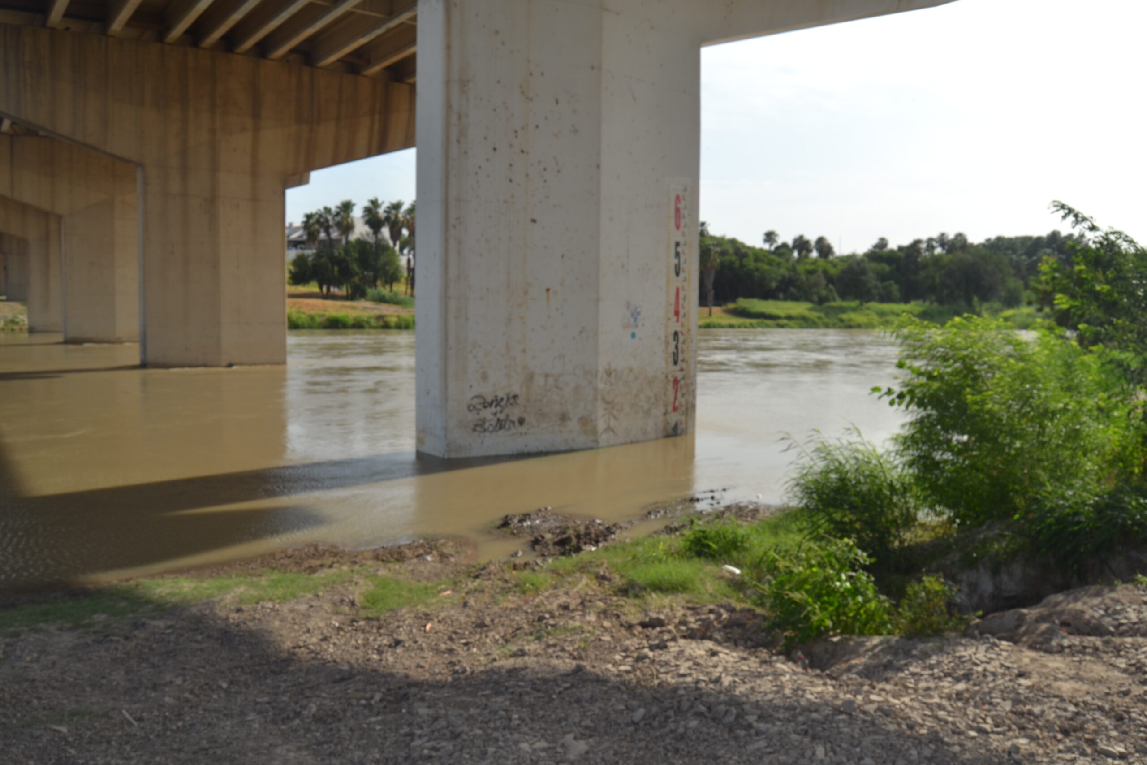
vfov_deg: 47.9
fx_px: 860
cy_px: 382
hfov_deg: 67.4
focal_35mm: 27
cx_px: 574
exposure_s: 1/200
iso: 100
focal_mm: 18
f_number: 9
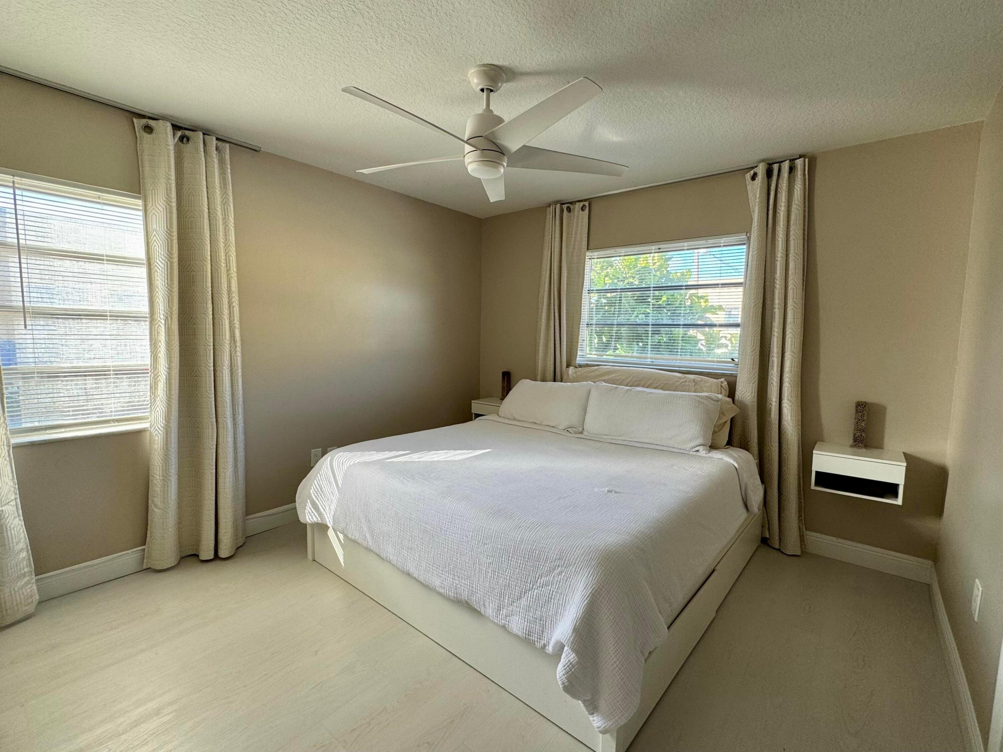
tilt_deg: -5.7
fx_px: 406
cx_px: 502
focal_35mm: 14
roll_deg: -1.6
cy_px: 376
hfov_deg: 102.1
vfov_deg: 85.7
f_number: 2.2
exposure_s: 1/99
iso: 80
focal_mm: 2.22
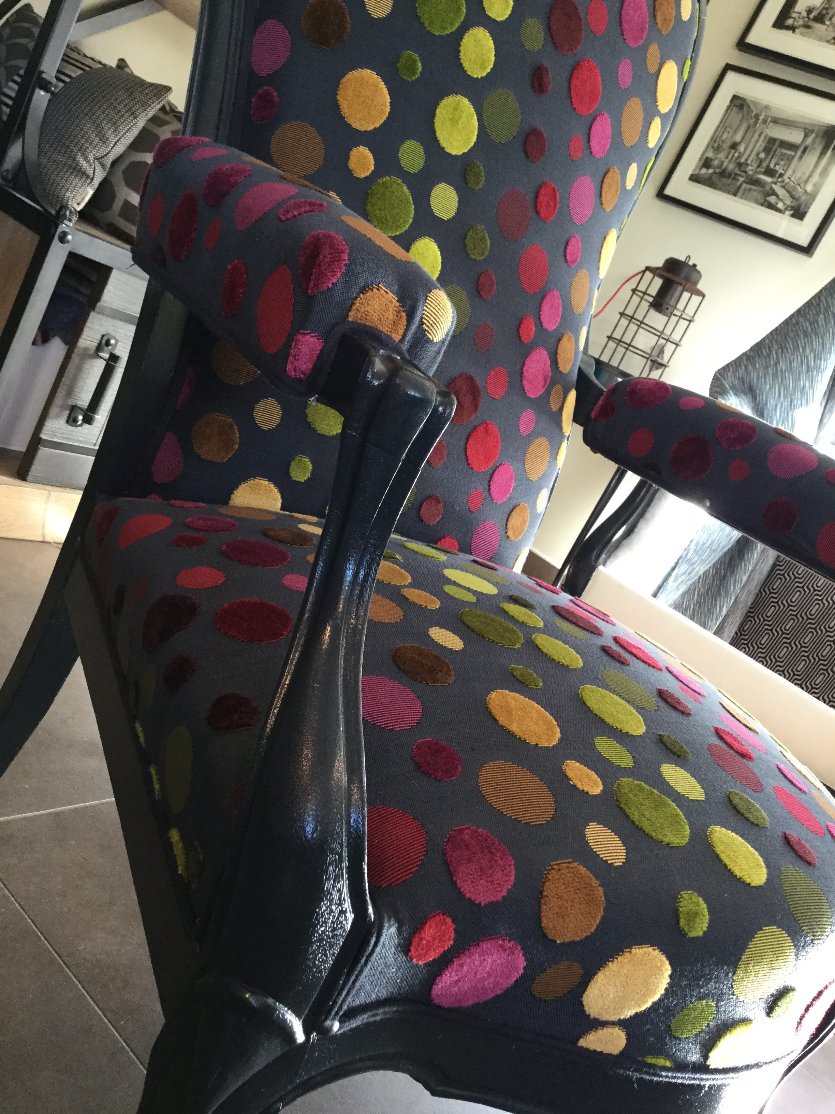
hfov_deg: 45.4
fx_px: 997
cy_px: 557
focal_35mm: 31
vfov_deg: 58.4
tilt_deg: -14.1
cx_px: 418
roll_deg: -29.0
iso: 125
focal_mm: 3.3
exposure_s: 1/33
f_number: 2.4
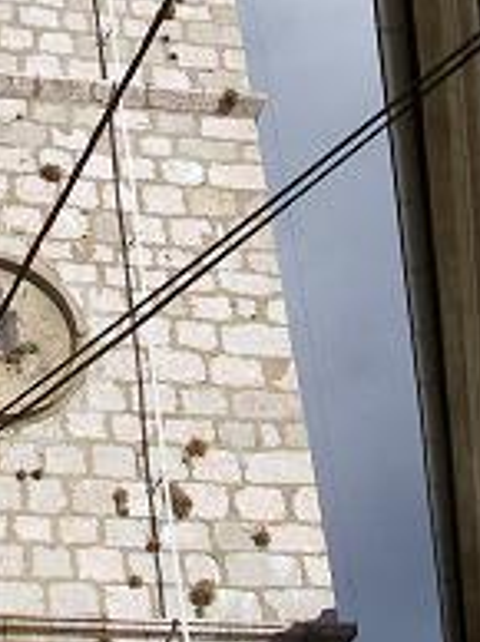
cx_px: -10
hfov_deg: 13.1
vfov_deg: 17.6
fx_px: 2057
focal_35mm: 111
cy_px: 111
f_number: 4
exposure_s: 1/800
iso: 50
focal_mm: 6
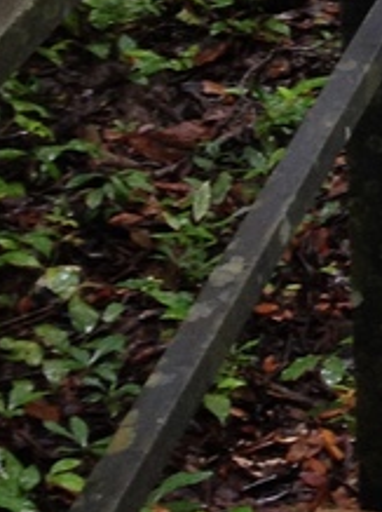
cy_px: -606
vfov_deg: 9.4
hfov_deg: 7.1
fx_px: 2845
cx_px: 1034
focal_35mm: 193
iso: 50
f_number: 2.4
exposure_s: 1/24
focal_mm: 4.28
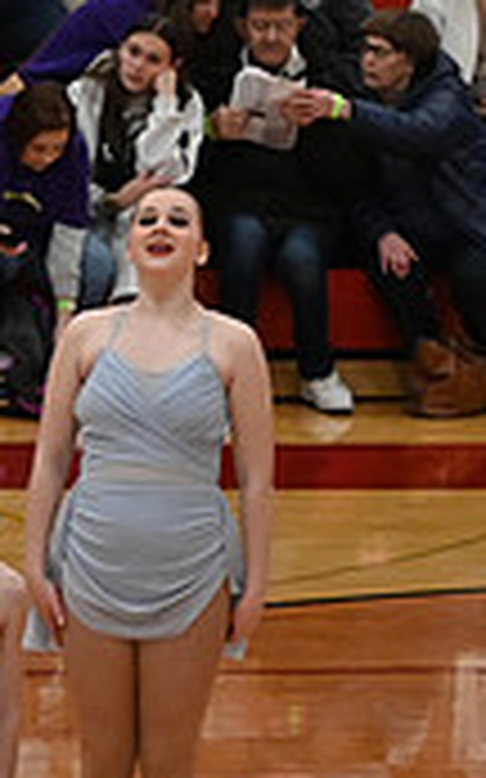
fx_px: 10011
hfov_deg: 2.8
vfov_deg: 4.4
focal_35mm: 472
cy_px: 672
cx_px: -752
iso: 5000
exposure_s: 1/400
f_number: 4
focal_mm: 92
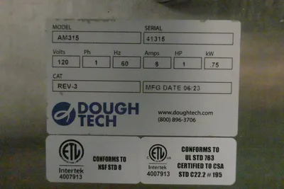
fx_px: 260
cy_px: 94
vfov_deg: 40.0
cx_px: 142
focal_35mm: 33
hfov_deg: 57.2
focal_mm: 12.25
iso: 12800
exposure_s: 1/500
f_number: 3.5
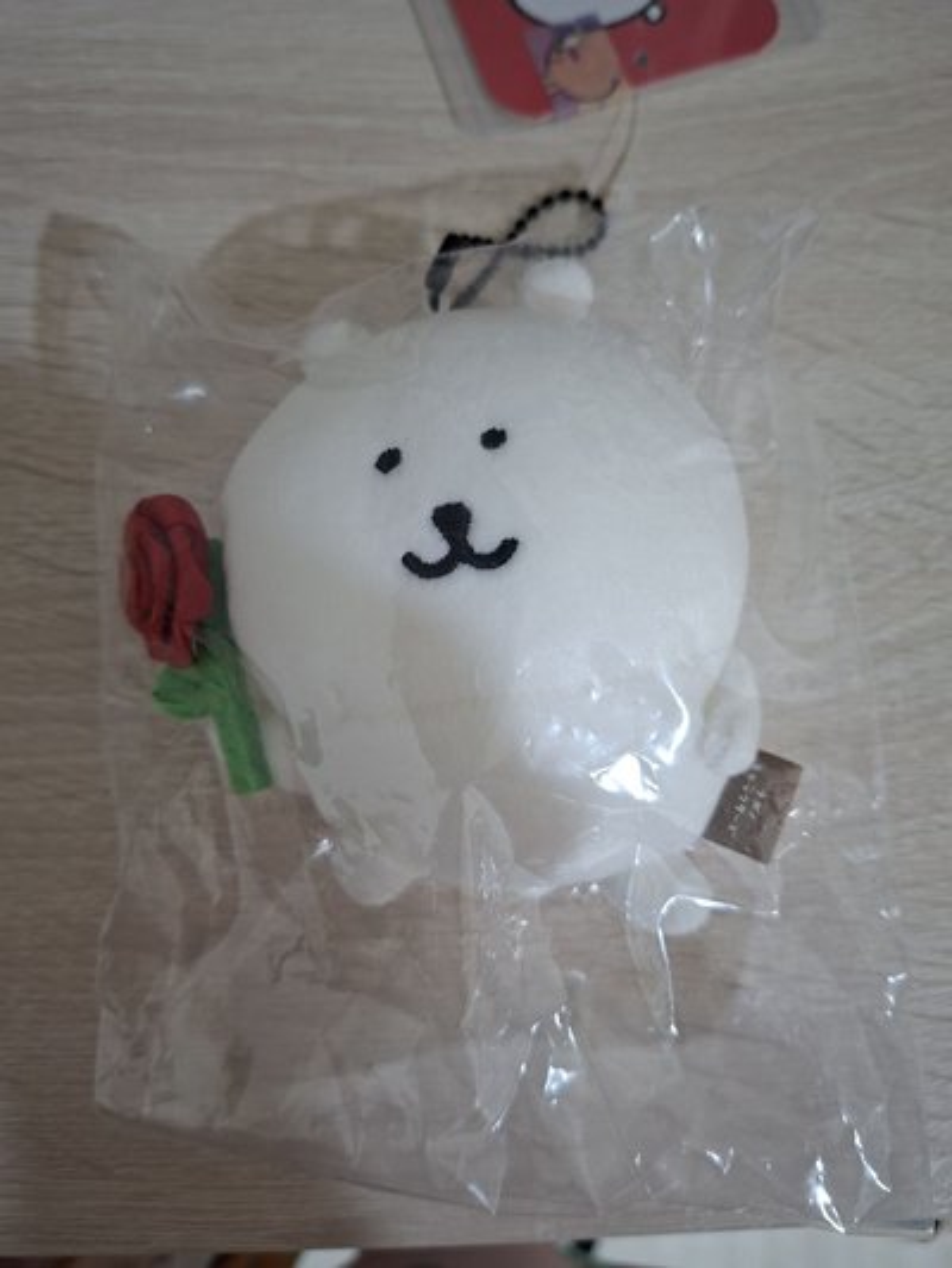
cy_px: 634
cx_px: 476
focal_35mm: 23
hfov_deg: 58.9
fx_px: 843
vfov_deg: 73.9
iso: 250
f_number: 1.8
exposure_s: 1/30
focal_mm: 5.54
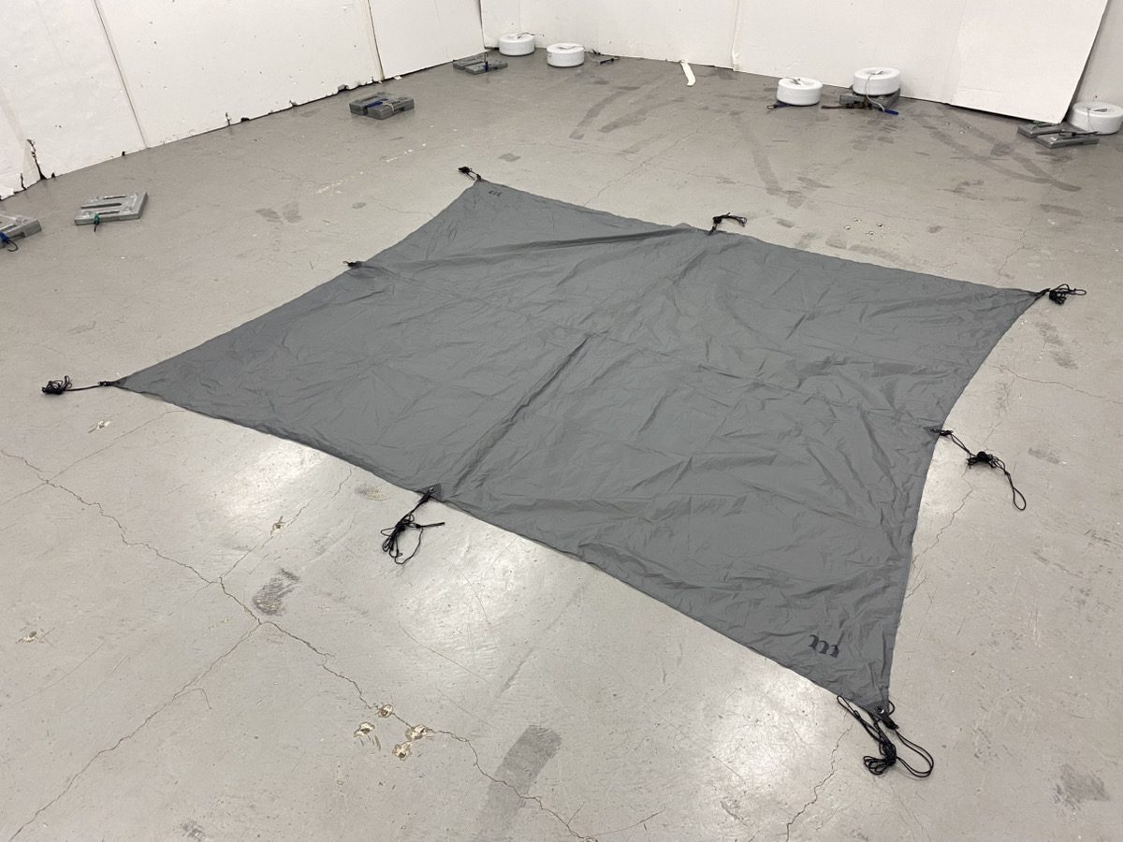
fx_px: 843
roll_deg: +2.2
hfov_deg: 67.3
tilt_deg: -36.2
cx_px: 562
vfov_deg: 53.1
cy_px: 421
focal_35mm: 26
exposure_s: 1/50
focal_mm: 4.25
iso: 64
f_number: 1.8
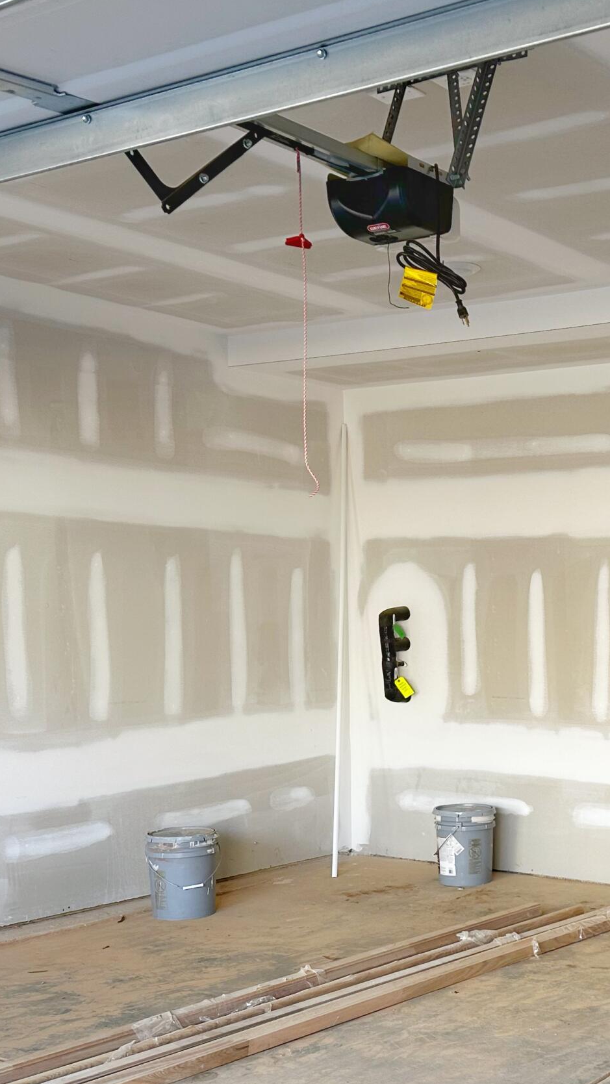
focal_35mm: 47
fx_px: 1351
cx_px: 608
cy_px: 727
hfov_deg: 24.3
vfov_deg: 43.1
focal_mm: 6.86
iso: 64
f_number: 1.78
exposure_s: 1/121
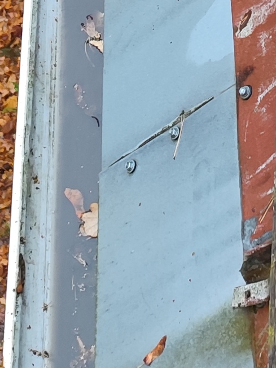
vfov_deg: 11.8
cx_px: 269
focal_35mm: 144
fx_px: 1531
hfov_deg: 10.2
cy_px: -446
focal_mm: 6.19
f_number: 1.65
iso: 250
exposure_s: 1/100
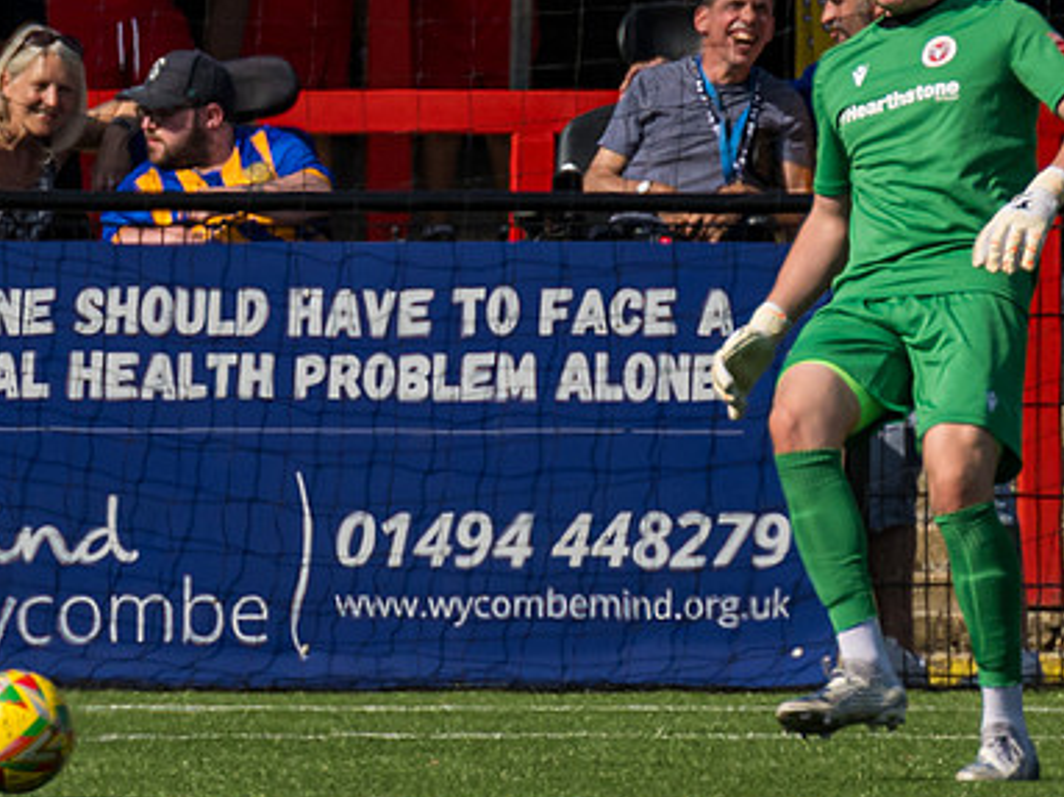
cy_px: 56
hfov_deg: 1.3
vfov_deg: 1.0
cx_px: 674
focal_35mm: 1534
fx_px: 47136
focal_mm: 280
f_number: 4.5
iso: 200
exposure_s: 1/3200
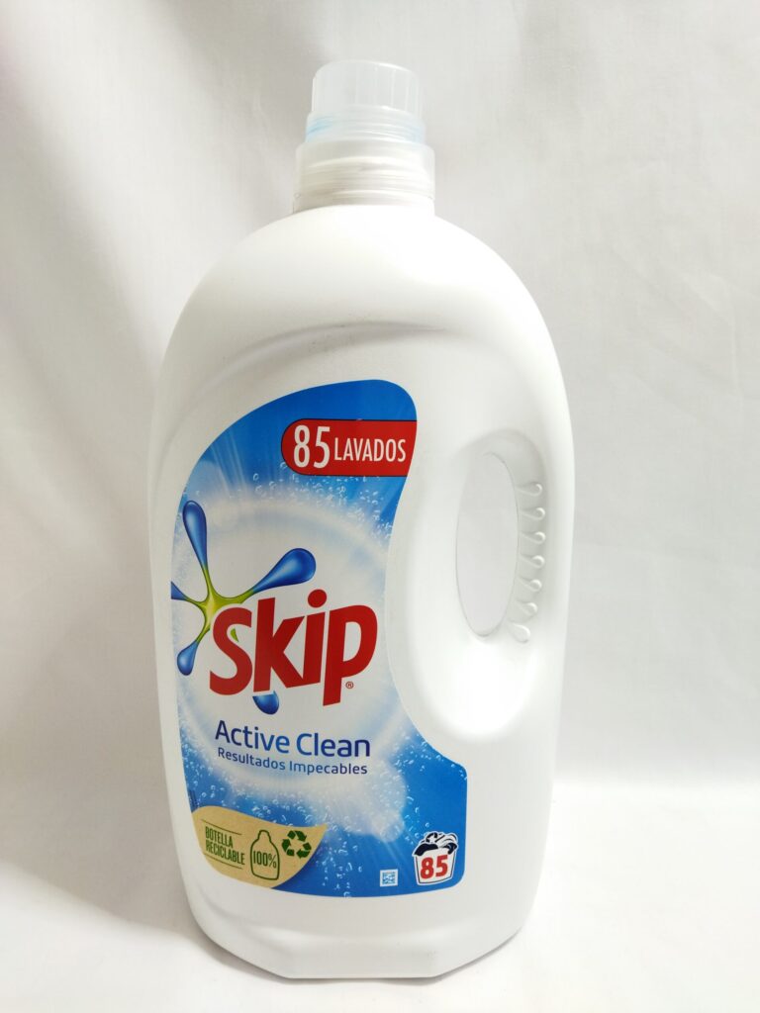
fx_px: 790
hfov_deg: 51.4
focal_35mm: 27
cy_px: 506
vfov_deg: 65.3
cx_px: 380
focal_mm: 4.71
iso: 124
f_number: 1.79
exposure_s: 1/100
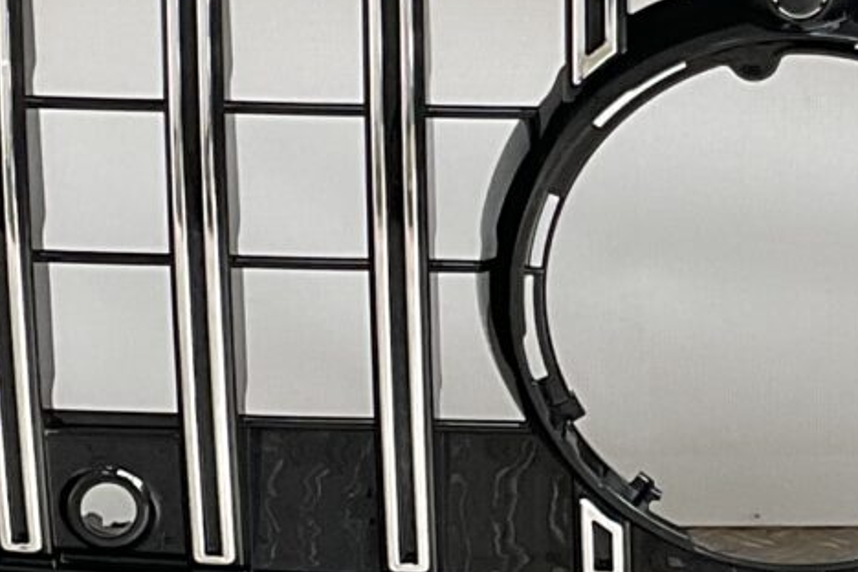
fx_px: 3932
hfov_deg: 12.3
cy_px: 125
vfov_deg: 8.3
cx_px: 796
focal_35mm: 165
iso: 64
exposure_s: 1/120
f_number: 1.8
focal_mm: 3
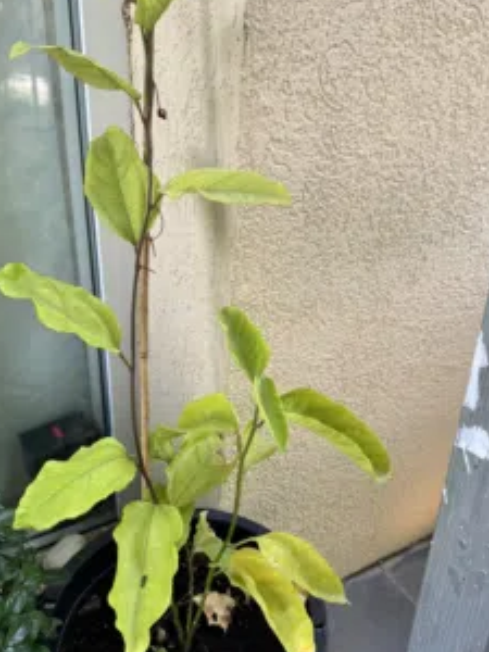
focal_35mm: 32
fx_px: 603
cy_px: 367
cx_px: 235
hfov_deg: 44.2
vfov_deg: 56.6
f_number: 1.78
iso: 64
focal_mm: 6.76
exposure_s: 1/182
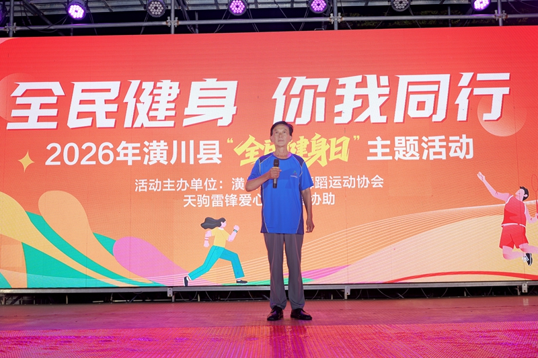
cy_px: 179
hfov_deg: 50.7
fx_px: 568
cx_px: 269
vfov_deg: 35.0
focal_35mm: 38
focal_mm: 38
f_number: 2.8
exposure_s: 1/160
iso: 100
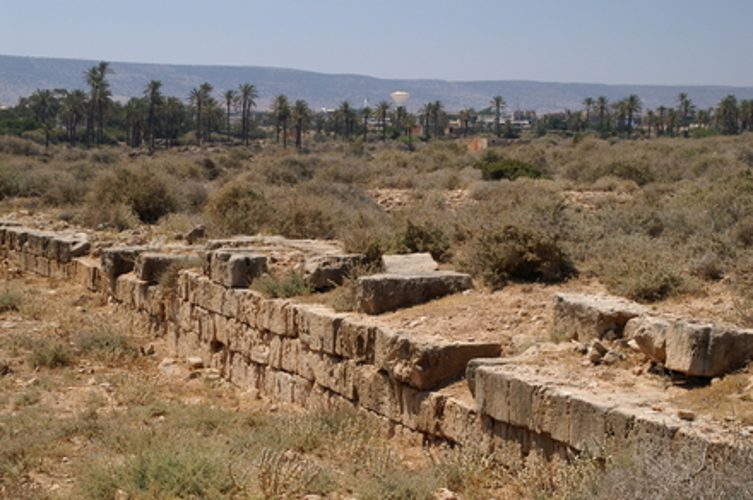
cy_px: 250
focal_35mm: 75
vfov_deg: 18.1
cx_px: 376
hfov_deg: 27.0
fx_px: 1566
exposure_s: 1/160
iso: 400
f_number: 13
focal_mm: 50
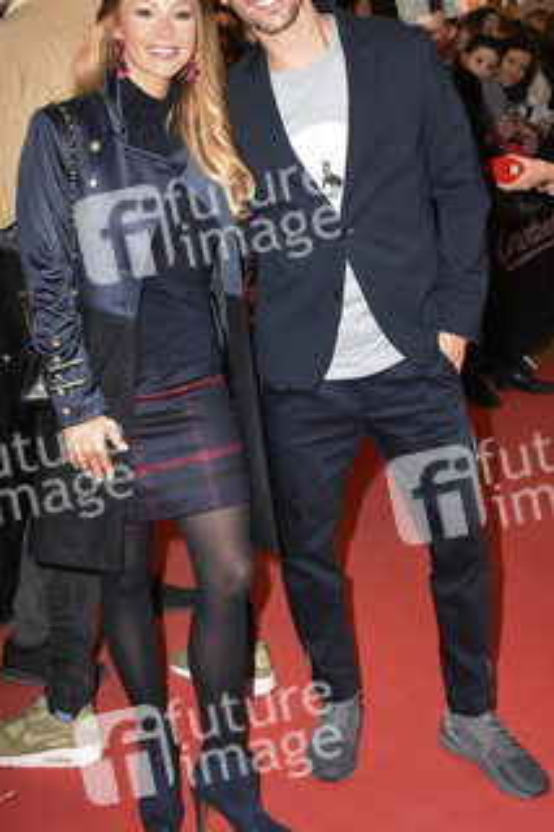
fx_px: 1386
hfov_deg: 22.6
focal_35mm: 60
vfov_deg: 33.4
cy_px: 354
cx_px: 284
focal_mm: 32
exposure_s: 1/160
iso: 1600
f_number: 4.5
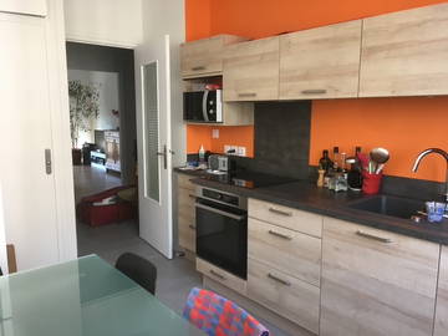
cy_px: 168
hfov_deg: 61.7
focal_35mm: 29
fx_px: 375
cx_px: 224
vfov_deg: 48.2
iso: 50
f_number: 2.2
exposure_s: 1/33
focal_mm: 4.15
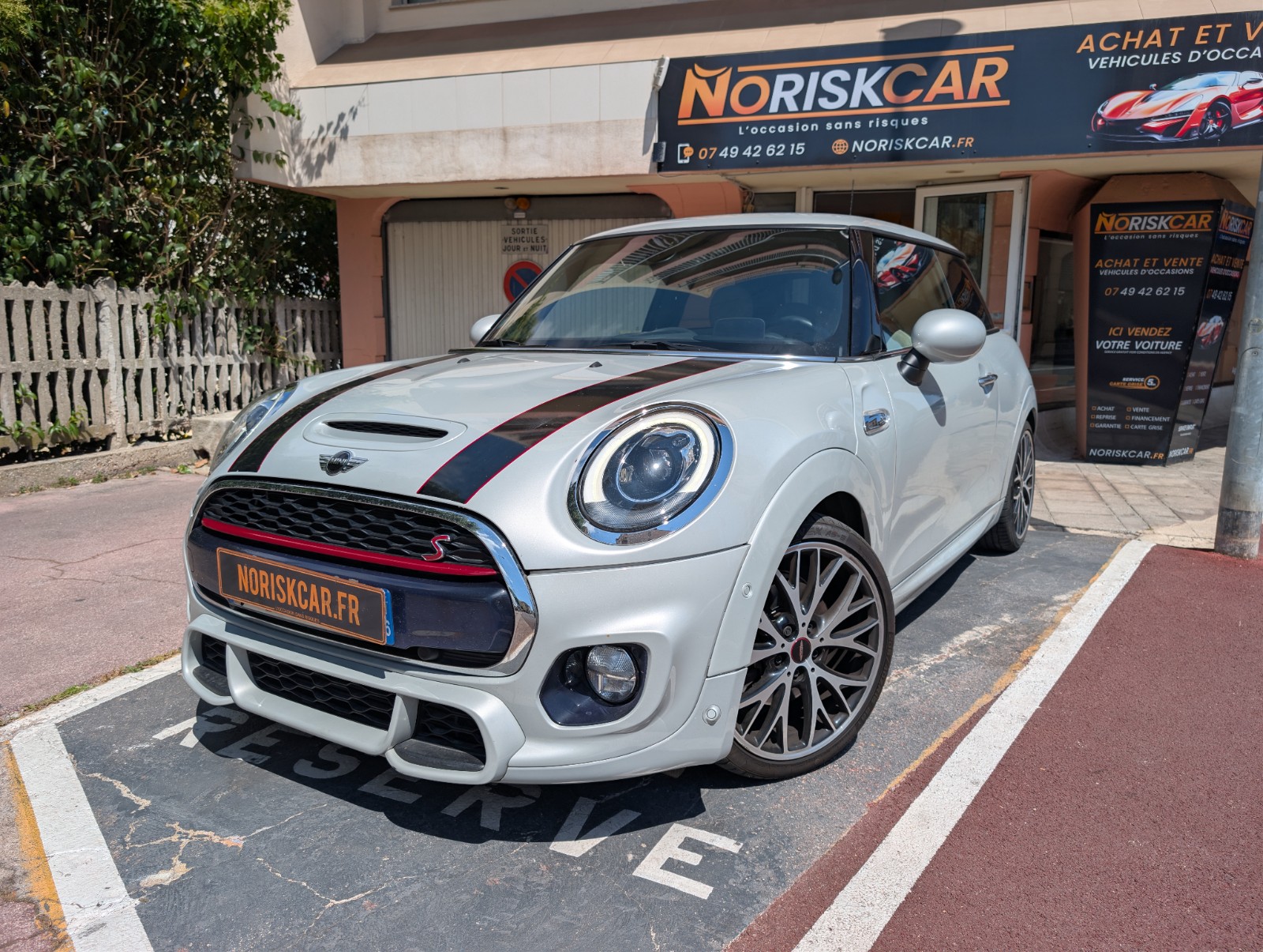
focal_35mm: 24
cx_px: 632
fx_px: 877
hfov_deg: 71.5
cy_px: 476
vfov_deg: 56.9
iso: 26
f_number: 1.68
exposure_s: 1/2618
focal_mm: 6.9
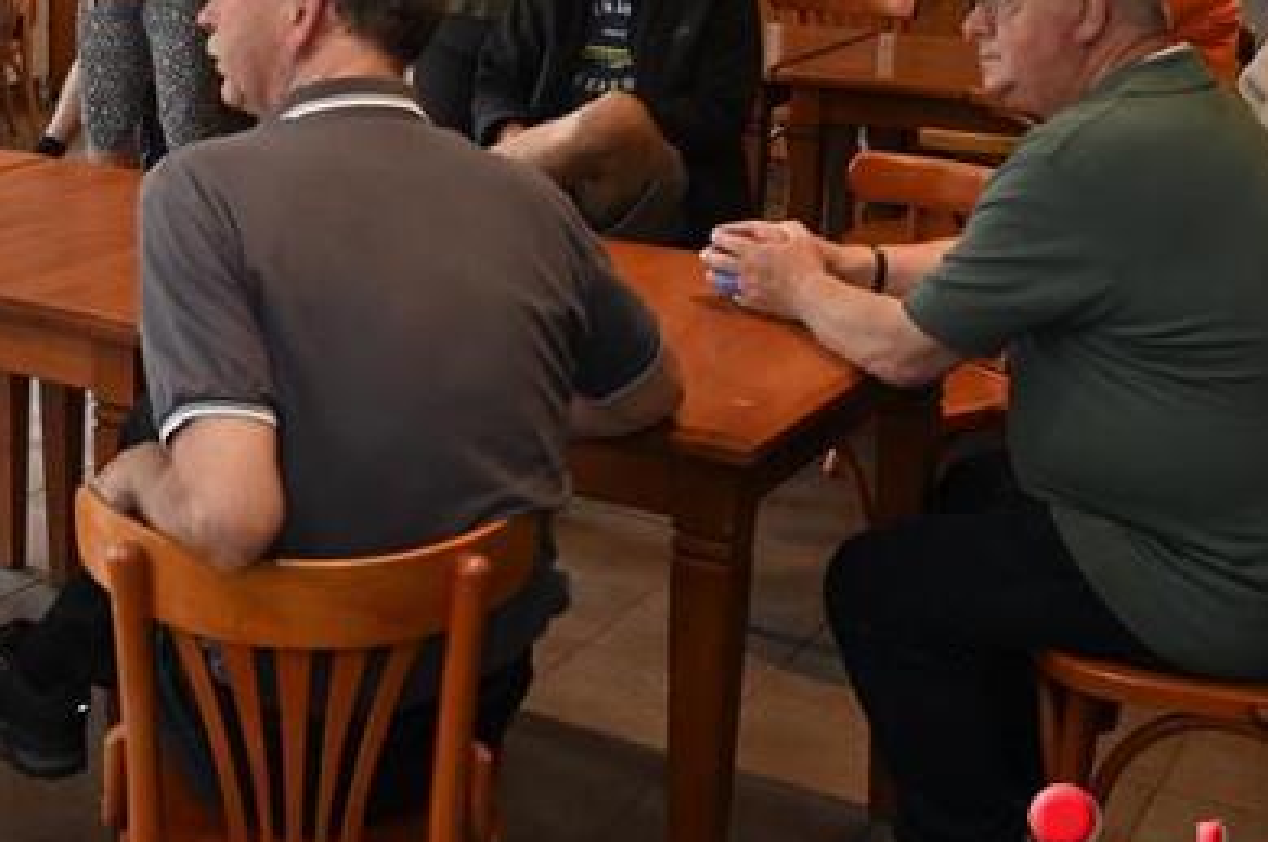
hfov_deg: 31.8
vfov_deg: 21.7
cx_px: 195
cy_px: 76
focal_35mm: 61
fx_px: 2146
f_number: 4
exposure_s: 1/60
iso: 720
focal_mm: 24
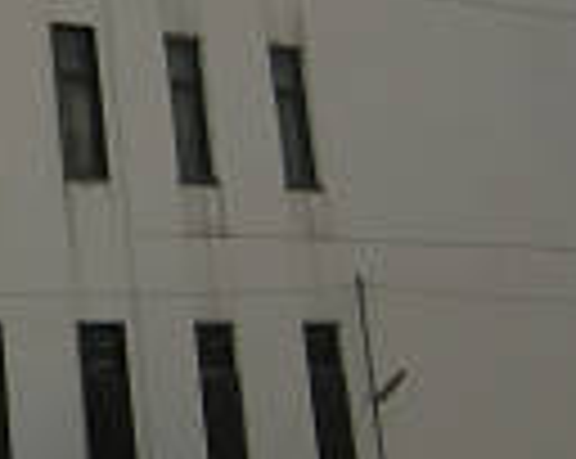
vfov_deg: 17.1
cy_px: 14
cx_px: -189
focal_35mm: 88
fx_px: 1498
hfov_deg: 19.9
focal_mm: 4.3
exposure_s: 1/320
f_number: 7.5
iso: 64
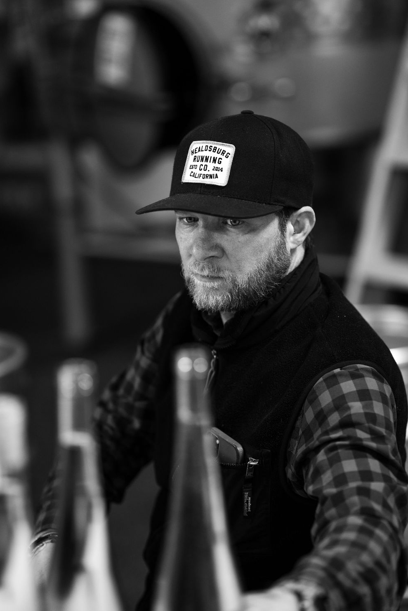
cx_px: 200
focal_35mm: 88
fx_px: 1496
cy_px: 313
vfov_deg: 23.1
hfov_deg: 15.5
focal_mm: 85
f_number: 1.8
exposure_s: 1/200
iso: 640
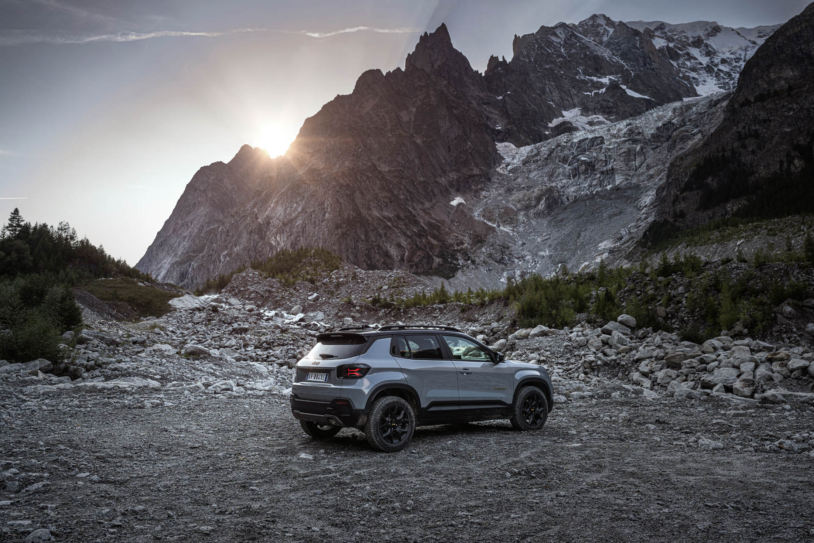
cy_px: 272
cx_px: 407
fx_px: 712
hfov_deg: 59.5
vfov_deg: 41.7
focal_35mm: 32
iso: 320
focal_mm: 31.5
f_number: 5
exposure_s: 1/500
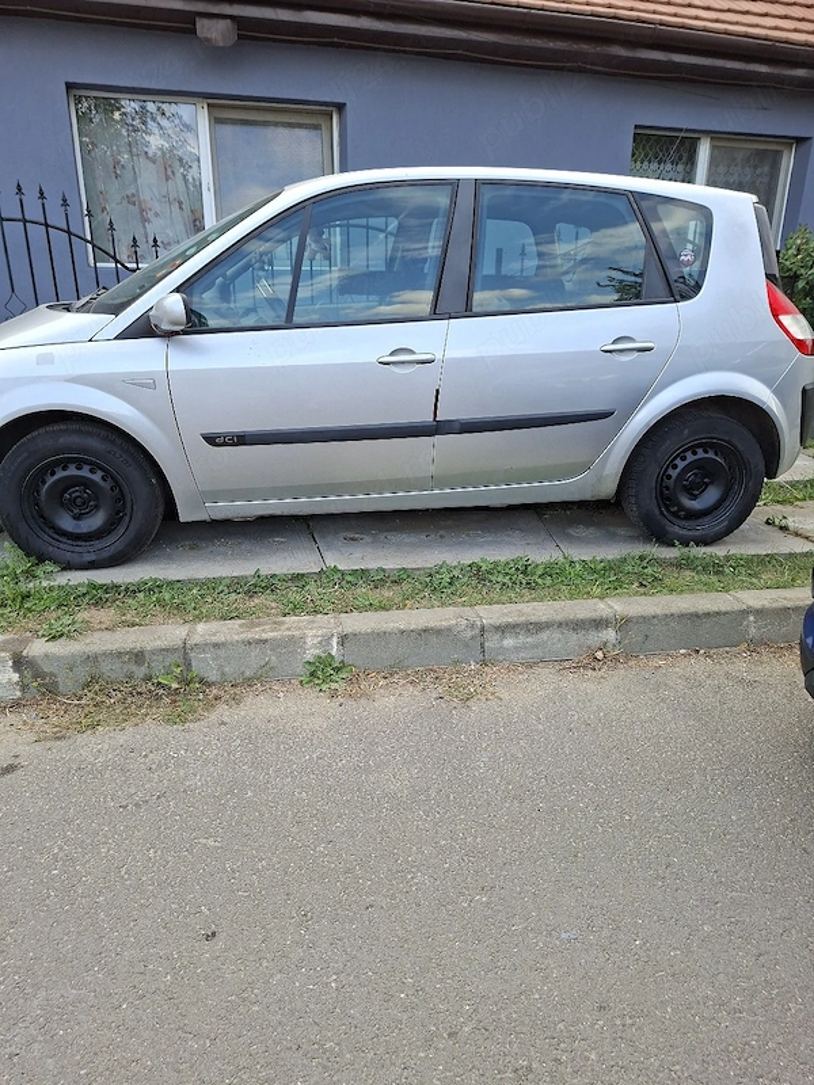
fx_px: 721
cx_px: 407
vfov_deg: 73.9
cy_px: 542
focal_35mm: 23
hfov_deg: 58.9
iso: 50
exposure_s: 1/244
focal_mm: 5.54
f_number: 1.8
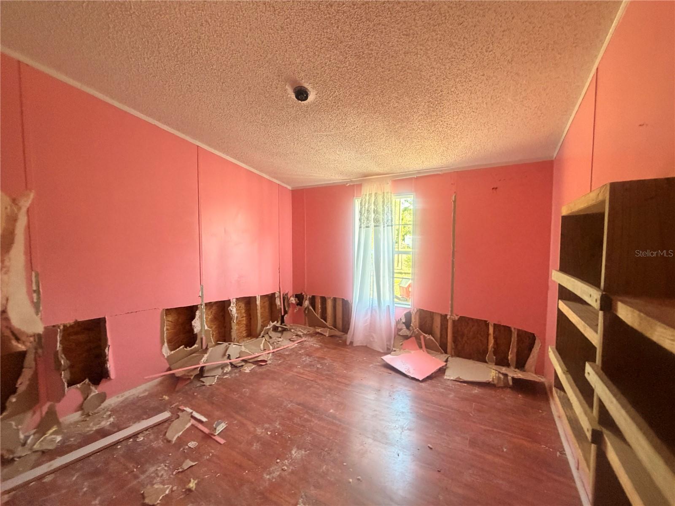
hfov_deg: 102.1
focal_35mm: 14
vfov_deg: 85.7
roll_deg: +1.6
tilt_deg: -3.4
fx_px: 273
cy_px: 253
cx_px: 338
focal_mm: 2.22
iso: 320
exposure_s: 1/60
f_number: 2.2
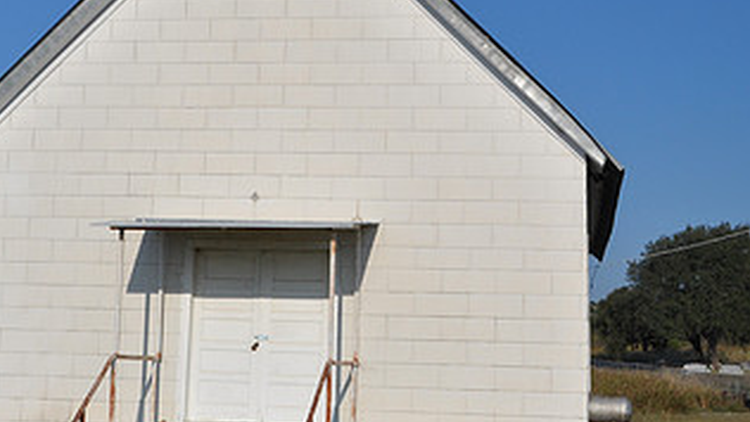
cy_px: 162
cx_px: 299
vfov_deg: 16.8
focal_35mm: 72
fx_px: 1432
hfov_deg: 29.3
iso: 200
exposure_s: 1/320
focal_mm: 25
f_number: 9
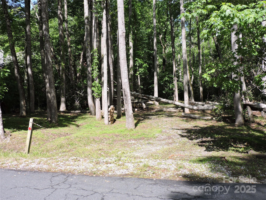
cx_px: 133
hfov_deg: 52.6
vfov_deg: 40.7
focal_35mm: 35
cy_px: 100
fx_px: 269
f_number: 3.3
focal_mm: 6.2
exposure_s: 1/400
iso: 100
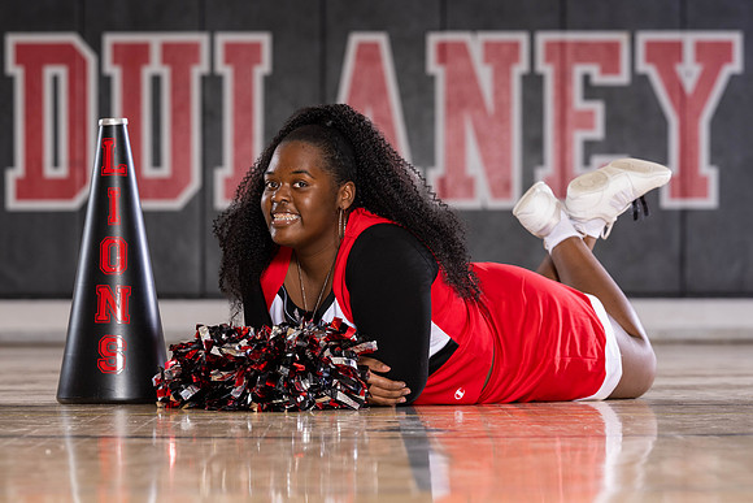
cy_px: 289
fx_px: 3630
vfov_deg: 7.9
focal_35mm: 174
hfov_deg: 11.8
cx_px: 345
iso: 125
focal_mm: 125
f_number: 4.5
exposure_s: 1/200
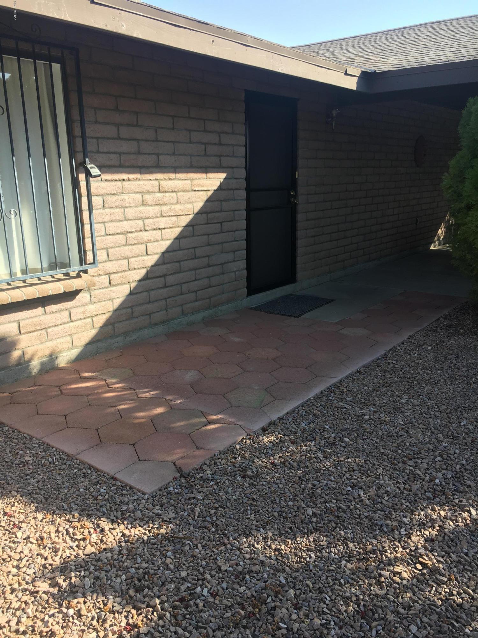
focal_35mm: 29
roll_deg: +0.4
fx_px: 534
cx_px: 239
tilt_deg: -14.8
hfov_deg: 48.2
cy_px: 319
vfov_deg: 61.7
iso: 25
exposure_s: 1/427
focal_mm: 4.15
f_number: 2.2
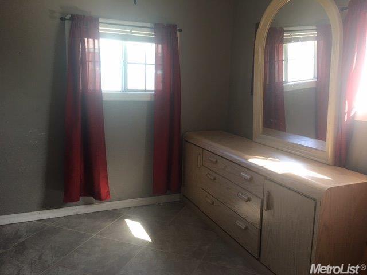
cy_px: 138
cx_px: 184
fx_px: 307
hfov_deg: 61.7
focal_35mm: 29
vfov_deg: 48.2
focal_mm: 4.15
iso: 32
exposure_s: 1/30
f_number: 2.2
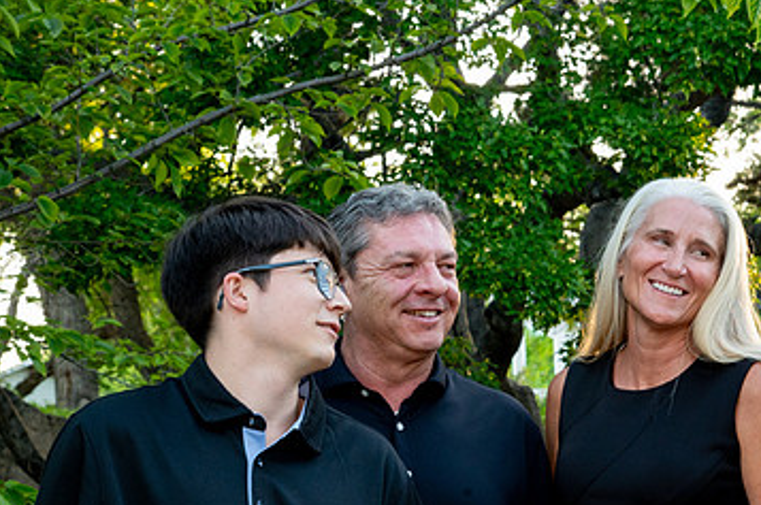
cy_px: 384
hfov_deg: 15.9
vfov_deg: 10.7
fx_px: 2702
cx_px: 605
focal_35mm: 128
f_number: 10
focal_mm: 70
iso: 2000
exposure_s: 1/100
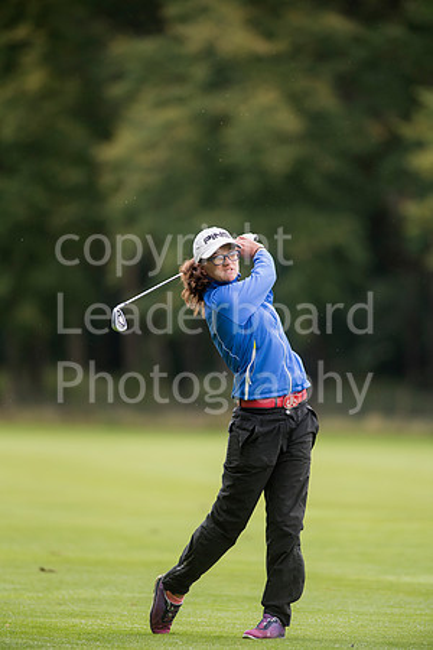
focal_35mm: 300
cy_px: 325
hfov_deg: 4.6
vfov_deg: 6.9
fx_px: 5412
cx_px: 216
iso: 1000
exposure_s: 1/2500
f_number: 4.5
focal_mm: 300
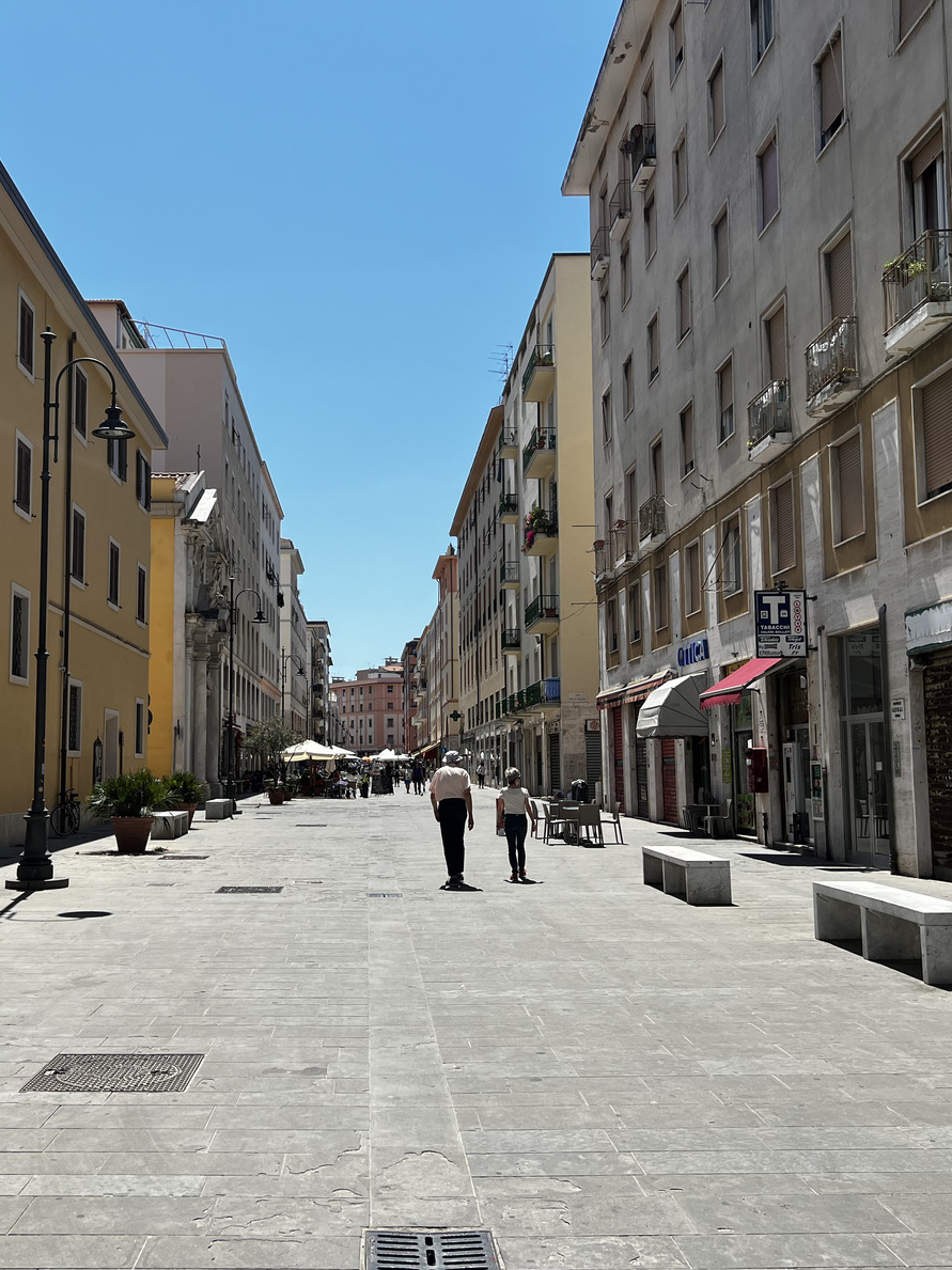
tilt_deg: +5.6
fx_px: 1284
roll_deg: +0.5
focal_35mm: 35
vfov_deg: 52.6
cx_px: 361
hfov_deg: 40.4
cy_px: 639
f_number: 1.5
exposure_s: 1/5076
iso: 50
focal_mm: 5.7
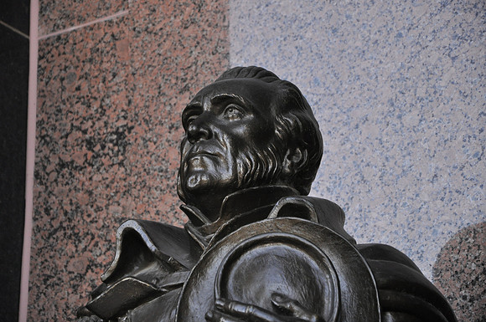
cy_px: 161
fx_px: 1820
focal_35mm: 135
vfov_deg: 10.1
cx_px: 243
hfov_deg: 15.2
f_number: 5.6
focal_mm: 90
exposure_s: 1/60
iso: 800
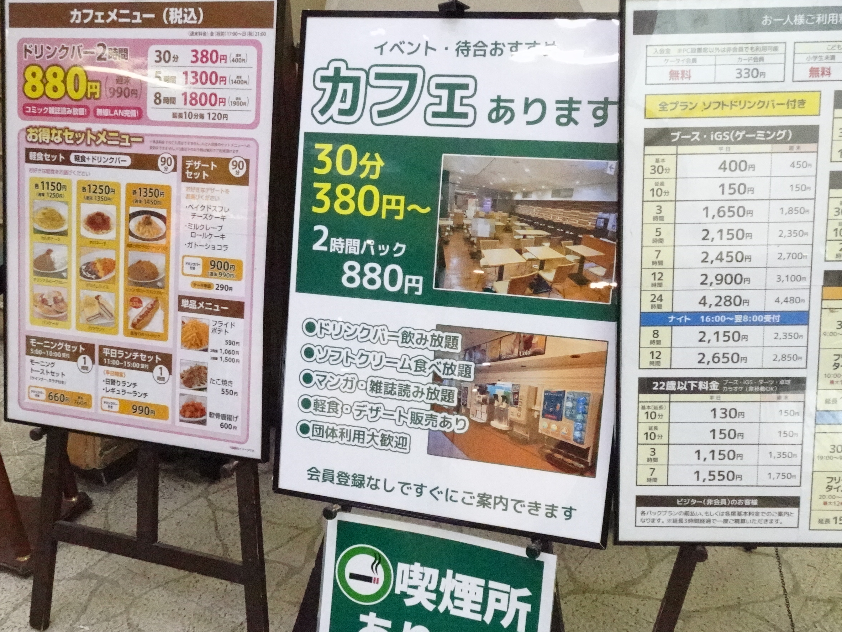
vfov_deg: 38.6
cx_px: 444
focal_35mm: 37
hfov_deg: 50.1
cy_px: 348
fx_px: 900
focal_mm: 4.25
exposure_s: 1/100
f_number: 3.5
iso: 2500
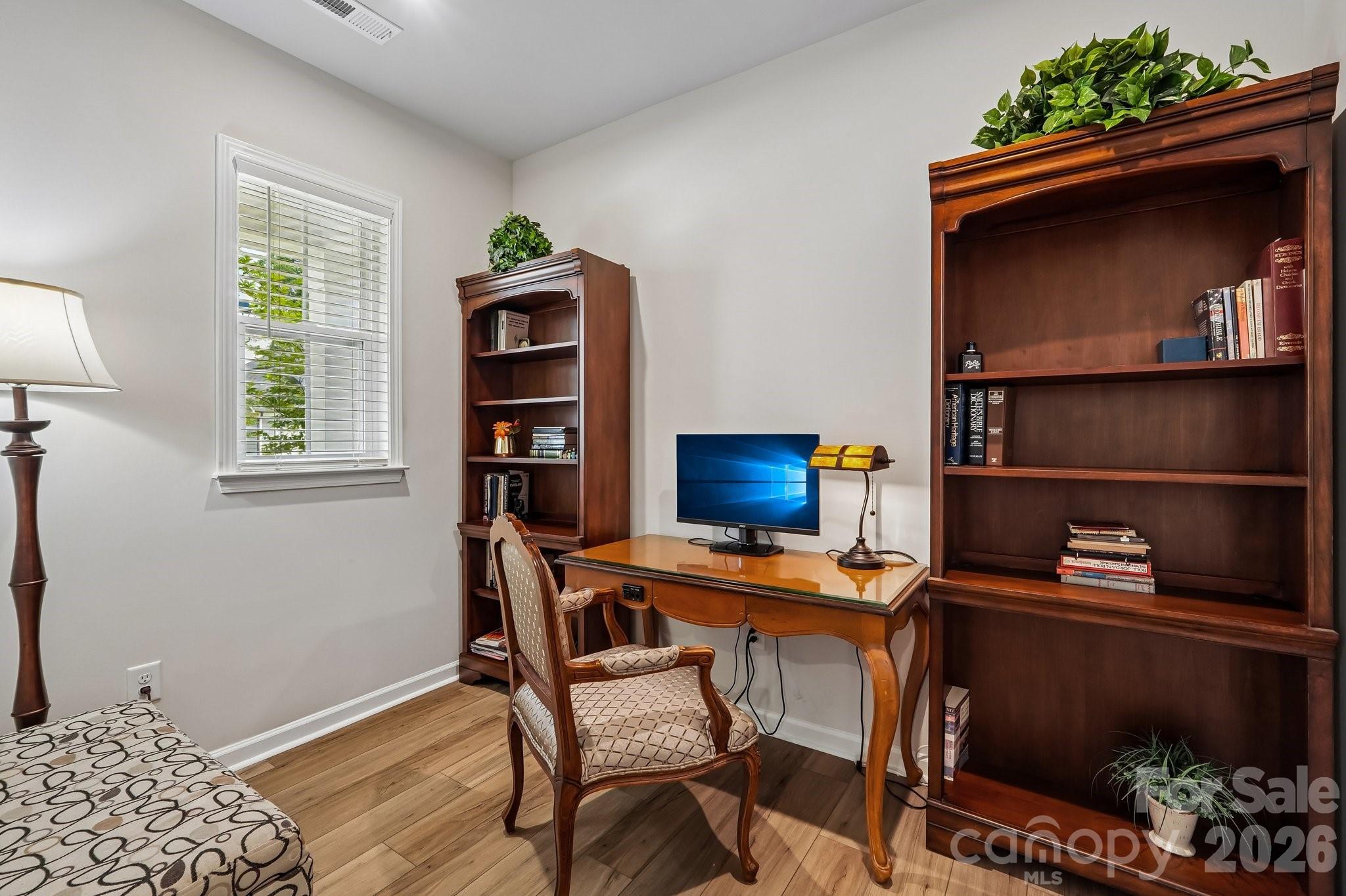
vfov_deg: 77.3
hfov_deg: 100.4
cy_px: 448
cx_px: 673
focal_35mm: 15
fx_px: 561
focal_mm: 10
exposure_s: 1/8
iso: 400
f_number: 8
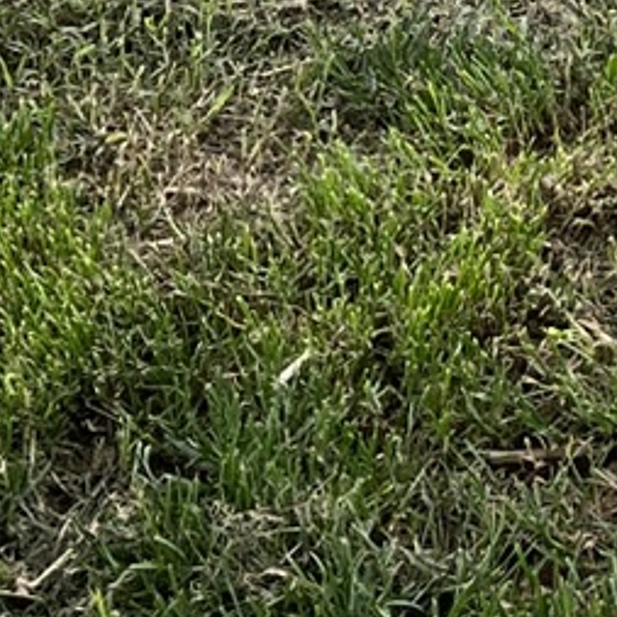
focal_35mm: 182
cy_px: -573
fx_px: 3670
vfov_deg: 9.1
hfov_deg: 9.2
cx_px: 1100
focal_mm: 5.1
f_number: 1.6
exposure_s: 1/274
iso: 40
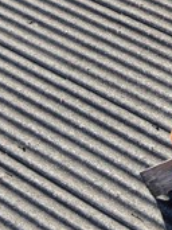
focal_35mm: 121
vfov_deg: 15.4
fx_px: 803
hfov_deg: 11.7
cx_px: 251
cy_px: -77
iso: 200
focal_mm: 8.67
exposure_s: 1/2000
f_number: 1.8
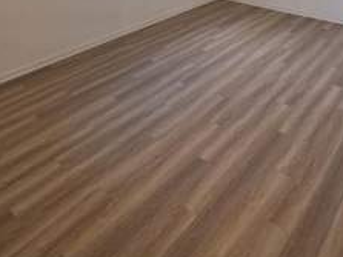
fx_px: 277
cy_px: 36
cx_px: 217
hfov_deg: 62.5
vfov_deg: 45.9
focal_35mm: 28
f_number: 1.9
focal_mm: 2.2
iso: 200
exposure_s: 1/120
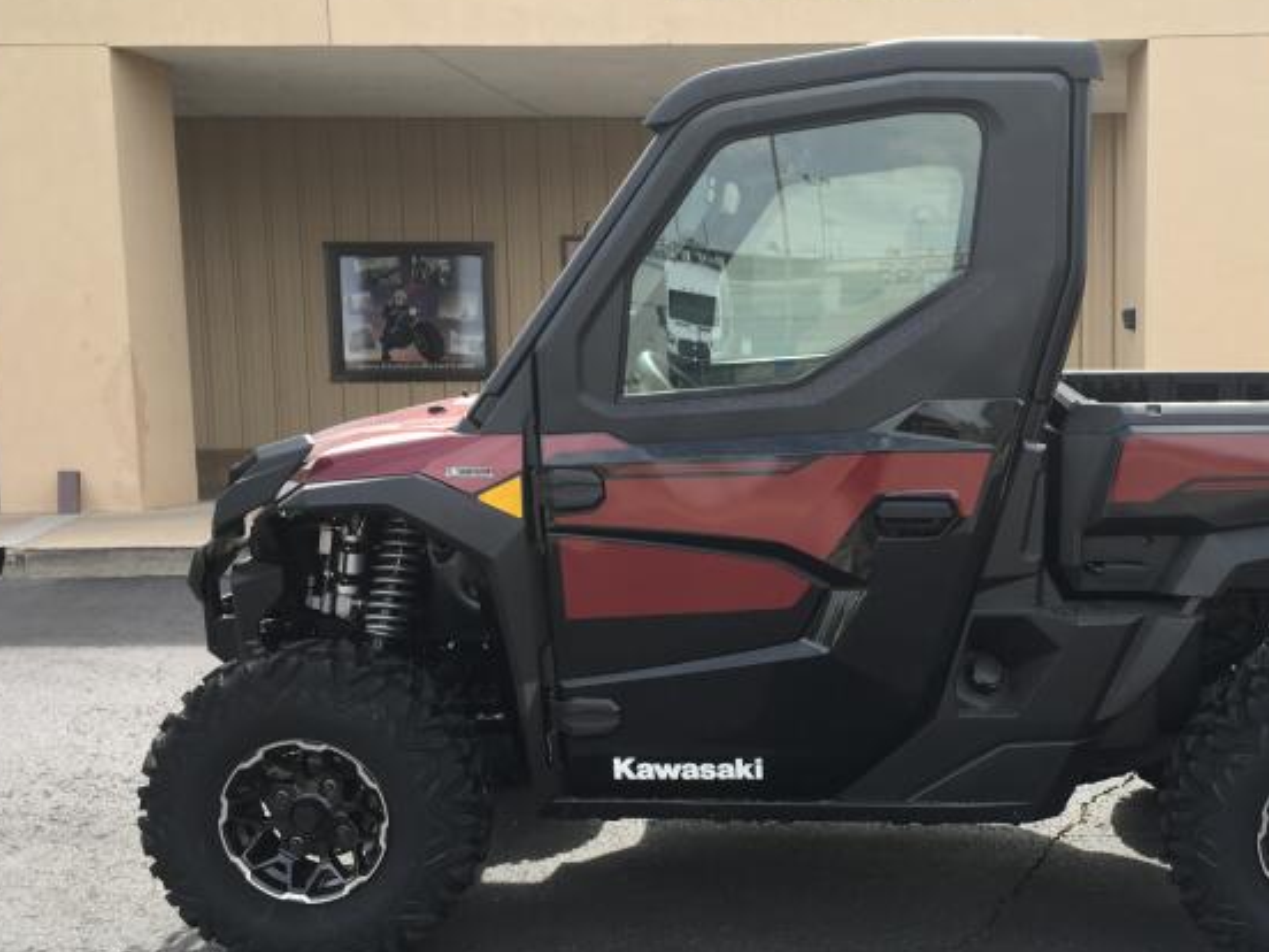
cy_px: 582
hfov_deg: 43.9
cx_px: 885
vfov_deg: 34.2
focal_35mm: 42
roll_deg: -0.5
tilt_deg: -7.5
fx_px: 1540
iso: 25
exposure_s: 1/370
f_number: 2.2
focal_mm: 4.15
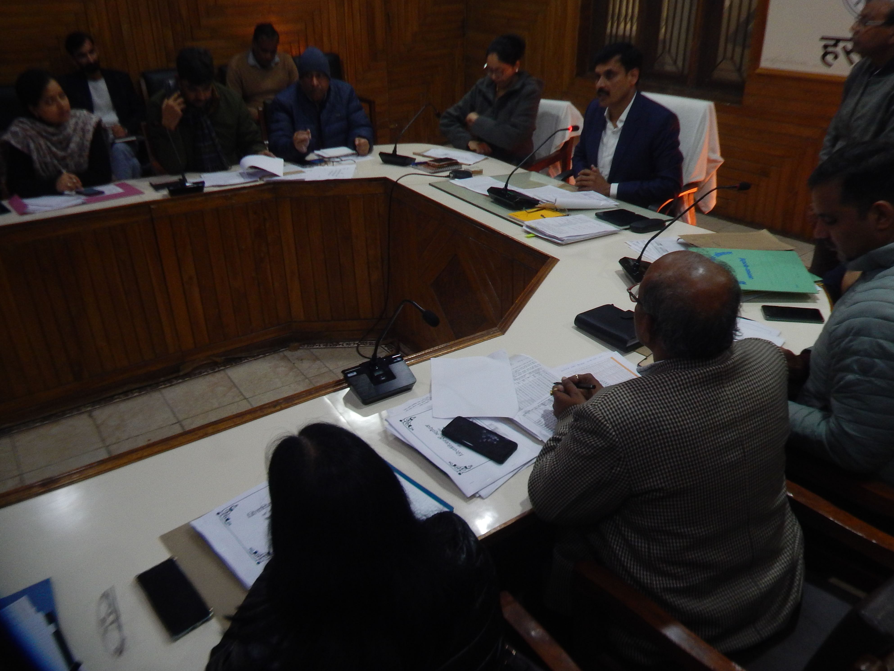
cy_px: 336
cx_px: 450
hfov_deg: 61.7
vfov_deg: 48.2
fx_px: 749
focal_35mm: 29
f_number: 3.1
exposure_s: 1/30
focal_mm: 4.5
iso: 280
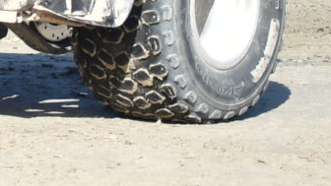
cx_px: -326
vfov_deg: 2.8
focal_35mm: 415
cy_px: -561
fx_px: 3642
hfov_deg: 5.1
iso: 100
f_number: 4.2
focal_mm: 35
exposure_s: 1/800
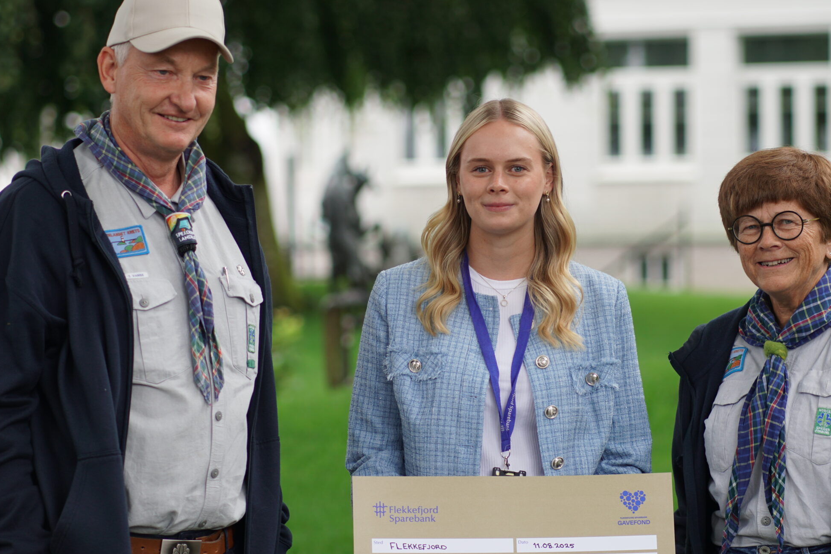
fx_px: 3870
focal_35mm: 168
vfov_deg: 8.2
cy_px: 292
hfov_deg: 12.3
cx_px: 468
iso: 100
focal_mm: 85
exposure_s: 1/160
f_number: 2.2
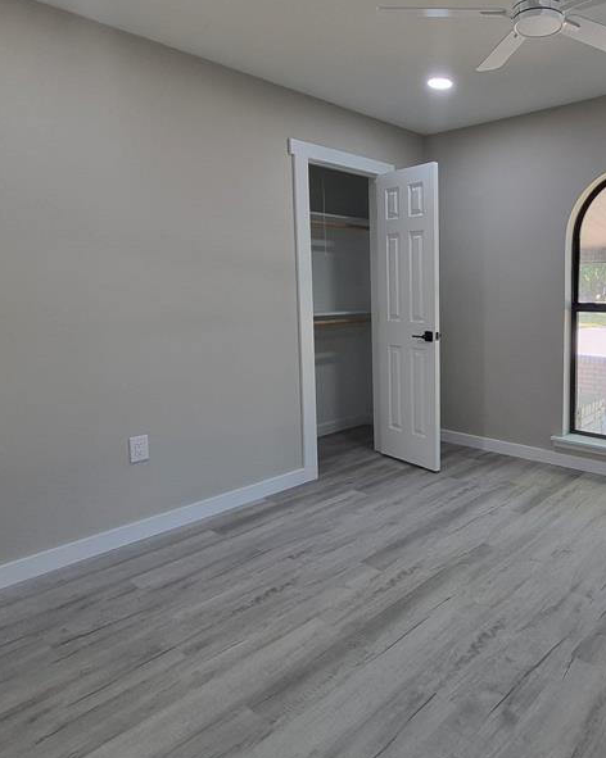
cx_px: 489
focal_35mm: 22
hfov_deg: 58.0
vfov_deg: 74.9
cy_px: 342
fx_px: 494
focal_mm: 1.74
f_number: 2.2
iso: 100
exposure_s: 1/60
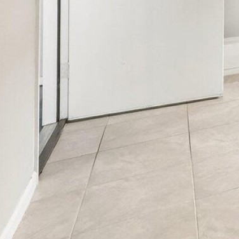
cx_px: 505
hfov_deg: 17.7
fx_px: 445
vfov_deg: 24.3
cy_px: -107
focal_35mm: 57
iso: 640
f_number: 8
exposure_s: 1/60
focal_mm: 14
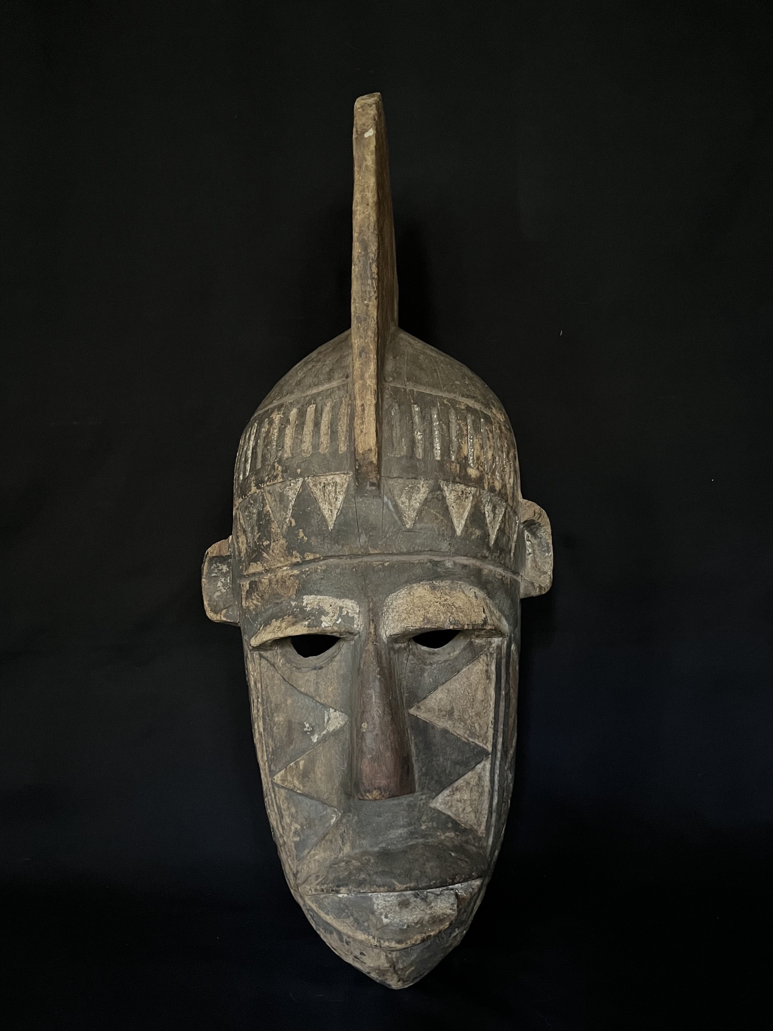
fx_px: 774
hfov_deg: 53.1
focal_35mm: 26
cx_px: 386
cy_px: 516
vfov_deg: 67.3
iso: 640
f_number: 1.6
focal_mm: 5.1
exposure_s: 1/40
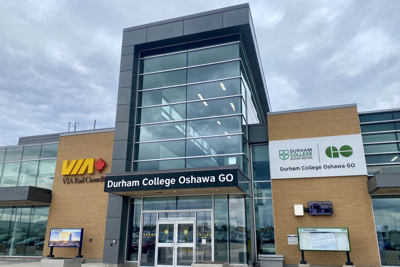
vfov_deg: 46.4
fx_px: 311
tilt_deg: +16.9
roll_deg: -1.0
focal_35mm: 28
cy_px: 141
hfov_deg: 65.5
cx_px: 202
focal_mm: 4.25
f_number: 1.8
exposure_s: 1/2817
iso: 32
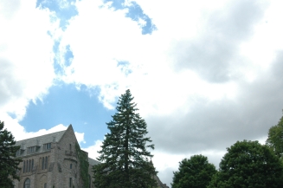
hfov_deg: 36.1
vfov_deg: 24.4
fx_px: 432
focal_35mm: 55
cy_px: 127
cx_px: 108
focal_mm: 24
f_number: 11
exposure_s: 1/500
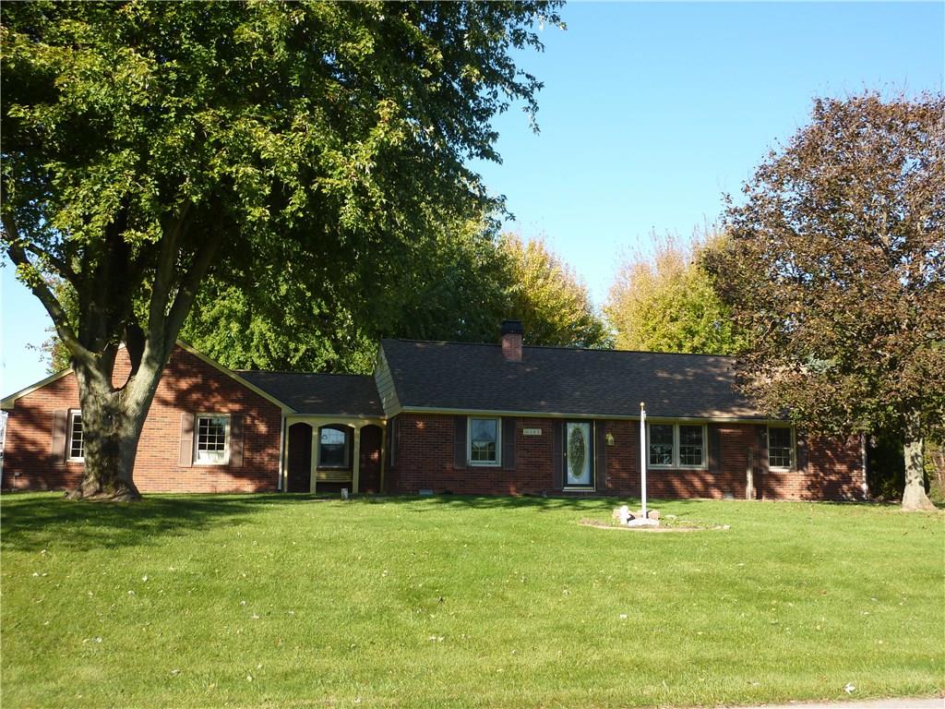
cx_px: 472
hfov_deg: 52.6
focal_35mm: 35
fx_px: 955
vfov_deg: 40.7
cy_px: 354
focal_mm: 5.7
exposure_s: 1/250
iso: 80
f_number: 4
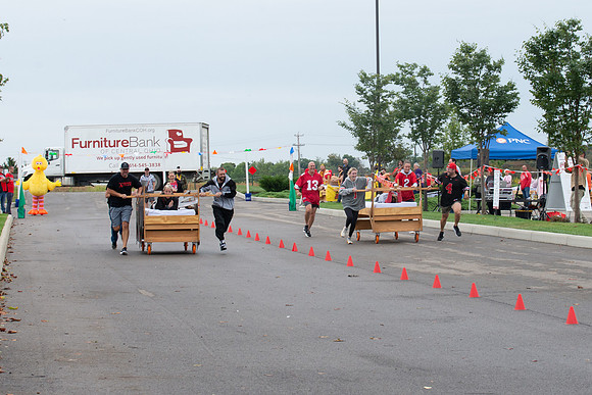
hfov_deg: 17.7
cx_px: 330
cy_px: 181
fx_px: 1896
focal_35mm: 115
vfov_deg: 11.9
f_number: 10
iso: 640
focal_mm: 70
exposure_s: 1/250
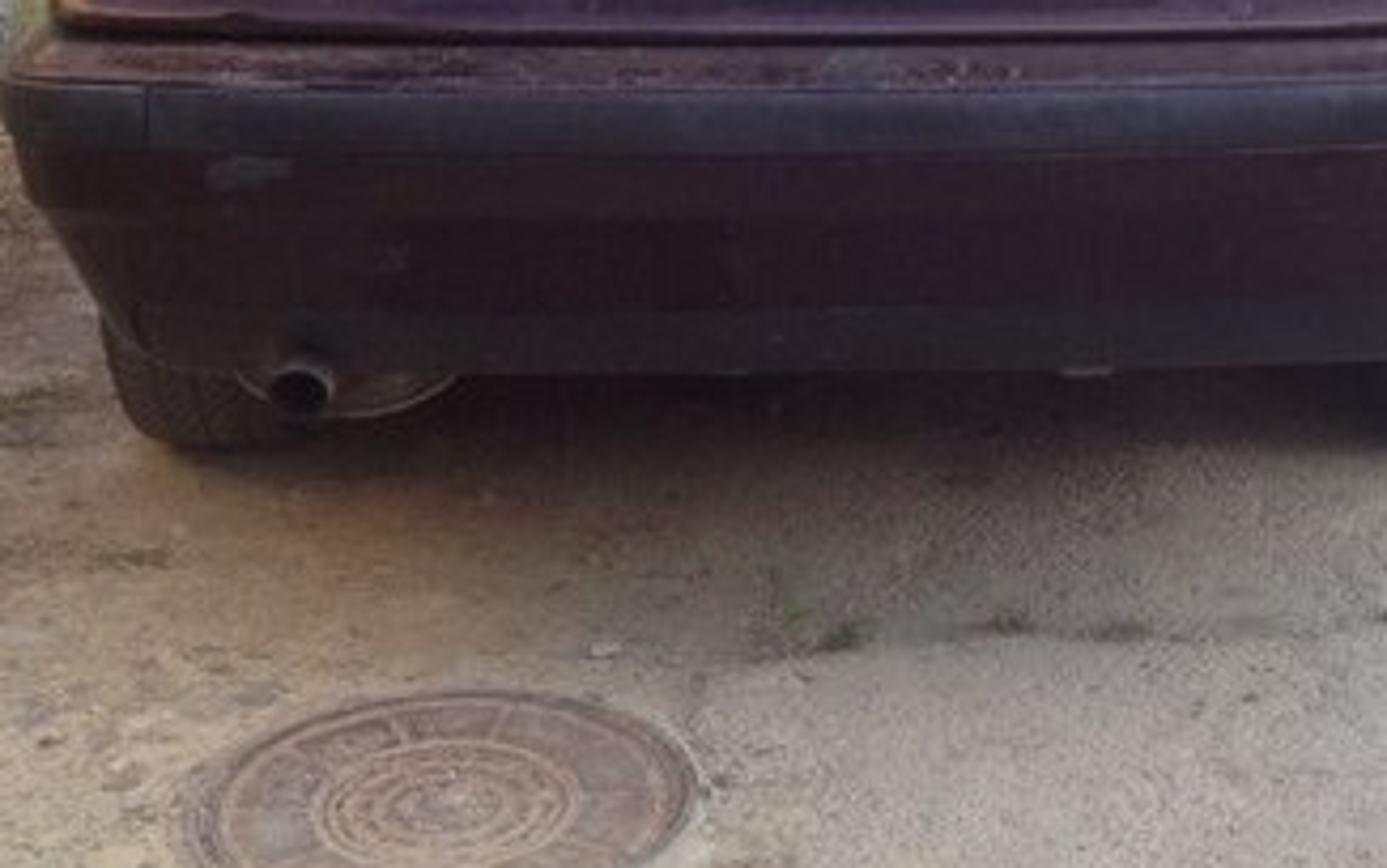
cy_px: -143
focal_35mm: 75
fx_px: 2836
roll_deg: -3.0
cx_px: 1030
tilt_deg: -7.6
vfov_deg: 16.7
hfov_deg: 27.1
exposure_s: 1/120
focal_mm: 4.28
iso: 64
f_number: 2.4
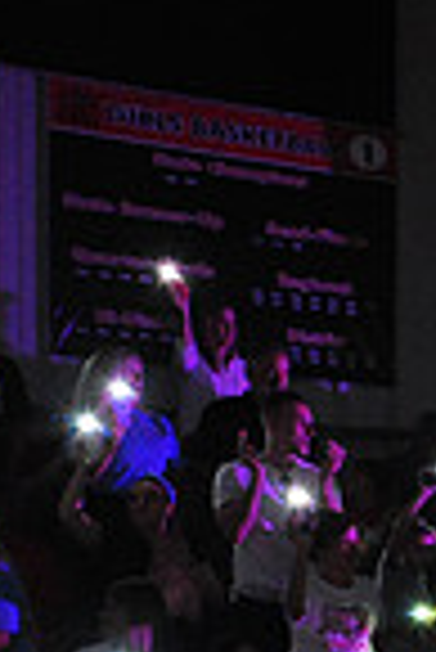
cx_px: 1205
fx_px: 5418
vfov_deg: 6.8
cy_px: 728
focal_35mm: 299
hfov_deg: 4.5
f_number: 5.6
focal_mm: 75
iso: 6400
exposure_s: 1/60
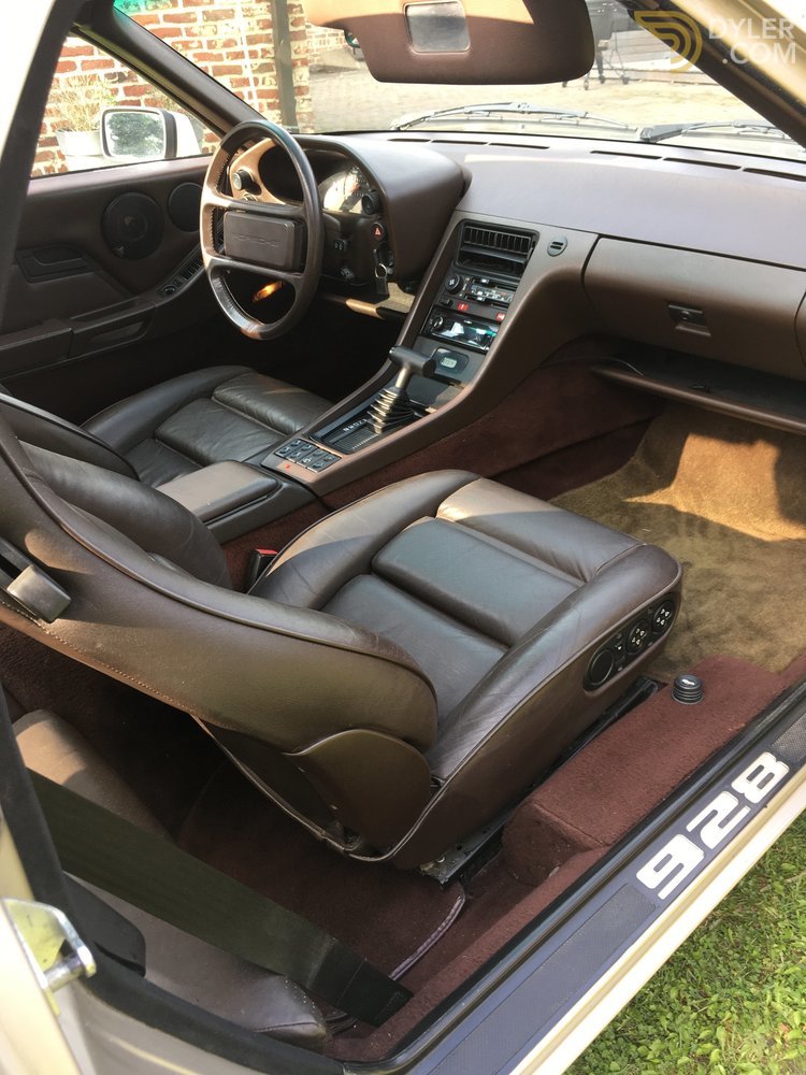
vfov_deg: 61.7
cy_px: 538
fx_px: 900
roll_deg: +3.3
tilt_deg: -30.2
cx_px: 403
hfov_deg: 48.2
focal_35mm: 29
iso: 25
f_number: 2.2
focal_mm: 4.15
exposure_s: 1/50
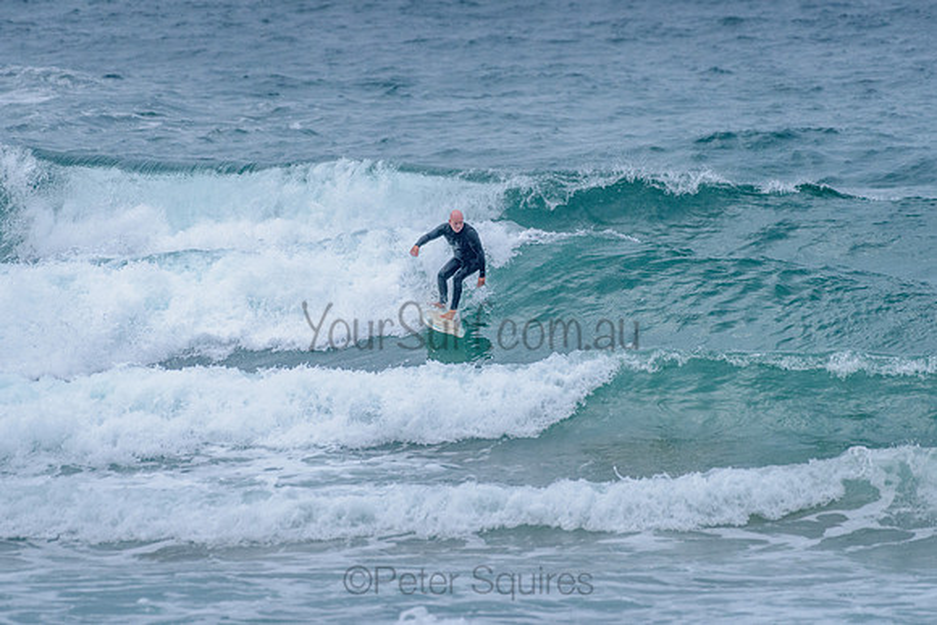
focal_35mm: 613
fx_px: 15952
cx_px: 470
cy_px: 243
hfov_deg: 3.4
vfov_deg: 2.2
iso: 1800
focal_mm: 500
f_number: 5.6
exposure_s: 1/2000
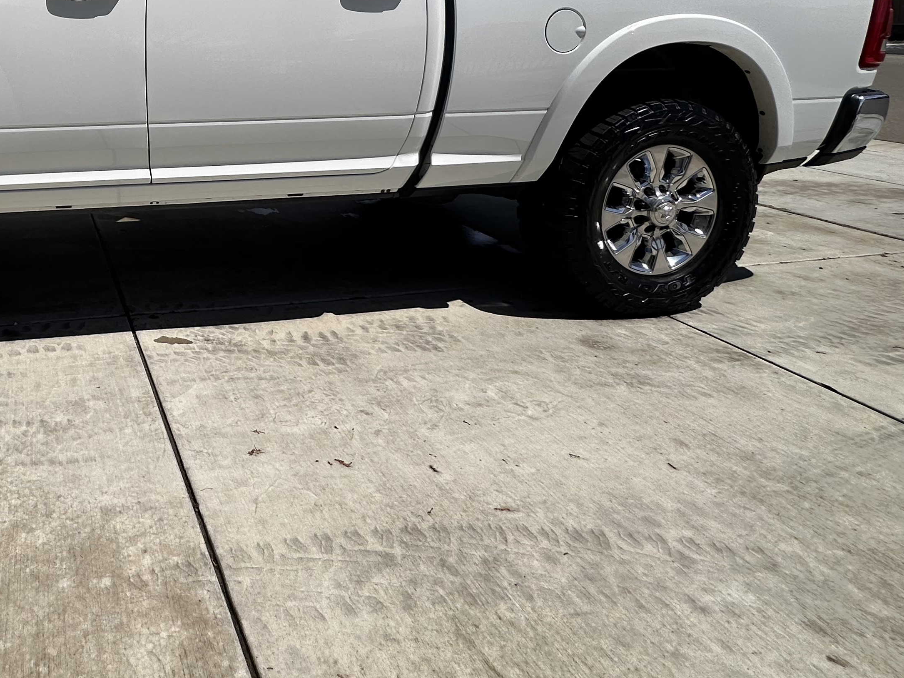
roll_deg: +2.9
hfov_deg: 59.5
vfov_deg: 48.9
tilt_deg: -5.4
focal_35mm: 26
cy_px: 105
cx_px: 129
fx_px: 679
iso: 50
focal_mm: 2.22
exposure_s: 1/4464
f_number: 2.2
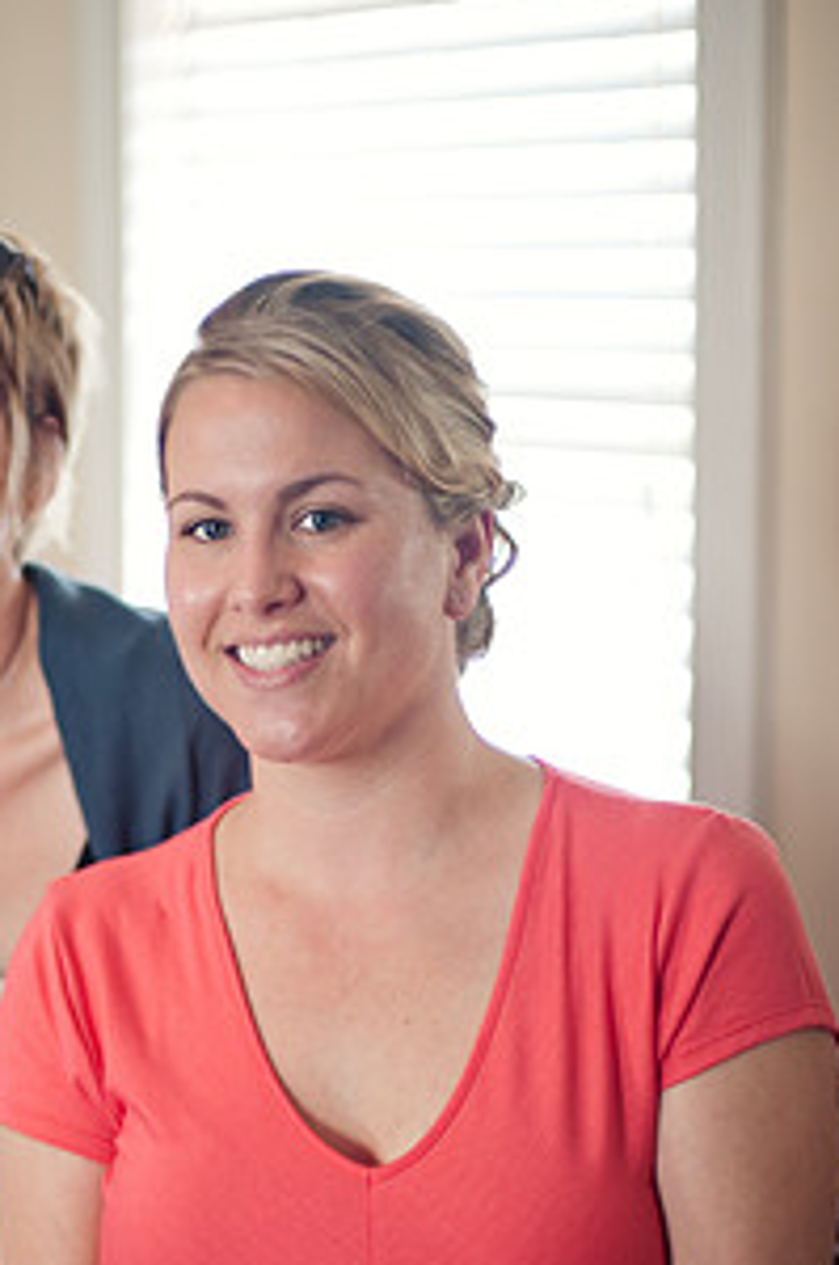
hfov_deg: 18.0
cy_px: 928
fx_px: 2631
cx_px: 213
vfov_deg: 26.7
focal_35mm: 75
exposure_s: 1/100
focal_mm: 50
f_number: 1.4
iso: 320
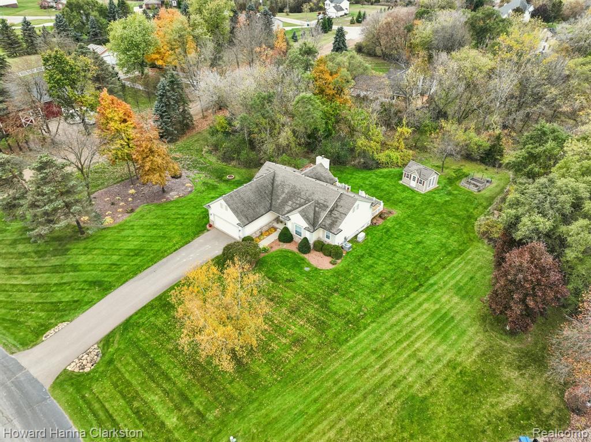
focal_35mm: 24
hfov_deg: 71.6
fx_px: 410
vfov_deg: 56.8
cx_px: 296
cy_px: 221
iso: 100
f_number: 2.8
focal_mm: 12.3
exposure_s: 1/160
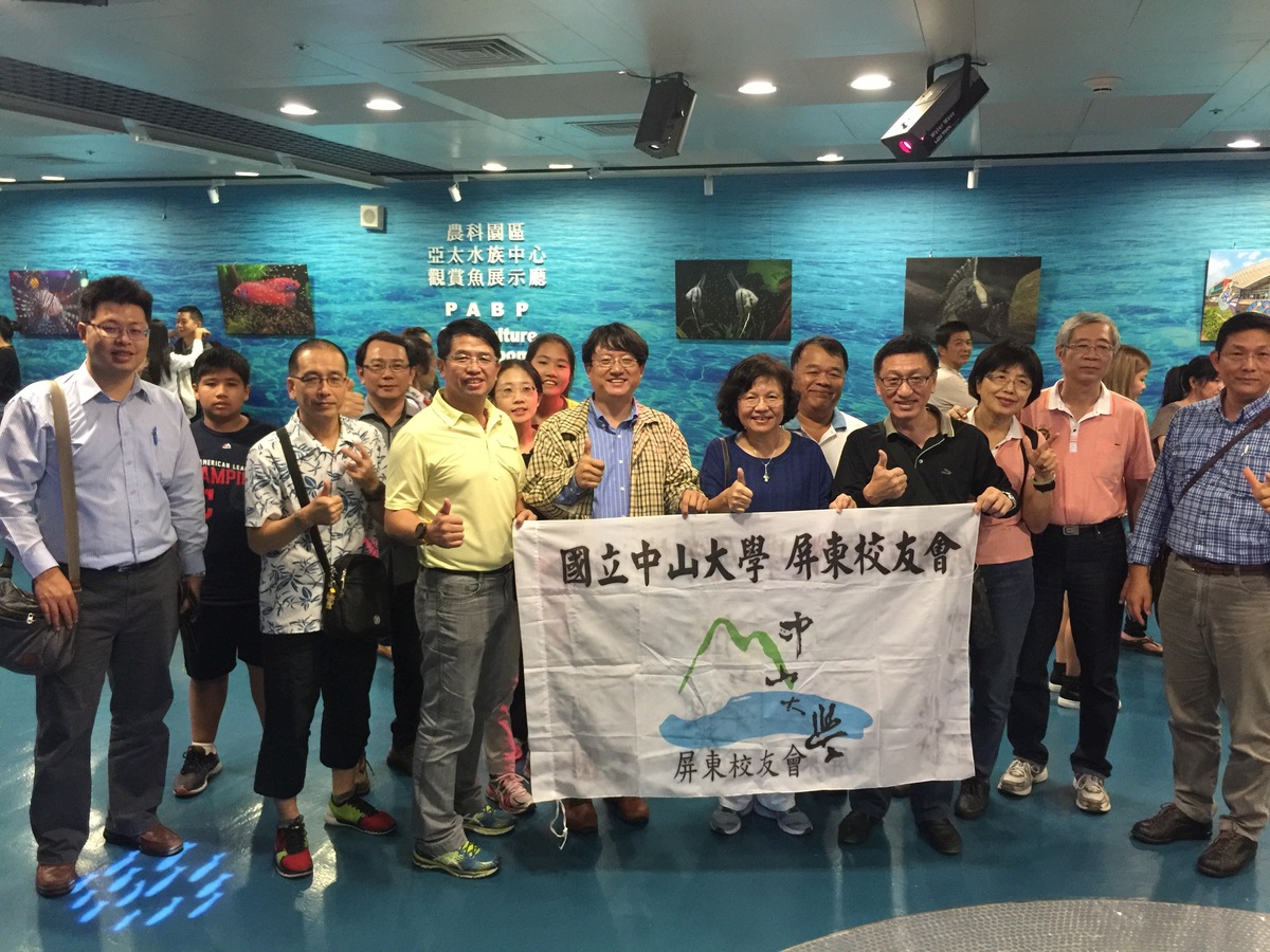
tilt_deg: -9.8
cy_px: 476
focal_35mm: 29
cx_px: 635
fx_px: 1064
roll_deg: -2.3
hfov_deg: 61.7
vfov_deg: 48.2
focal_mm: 4.15
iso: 125
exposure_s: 1/15
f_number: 2.2
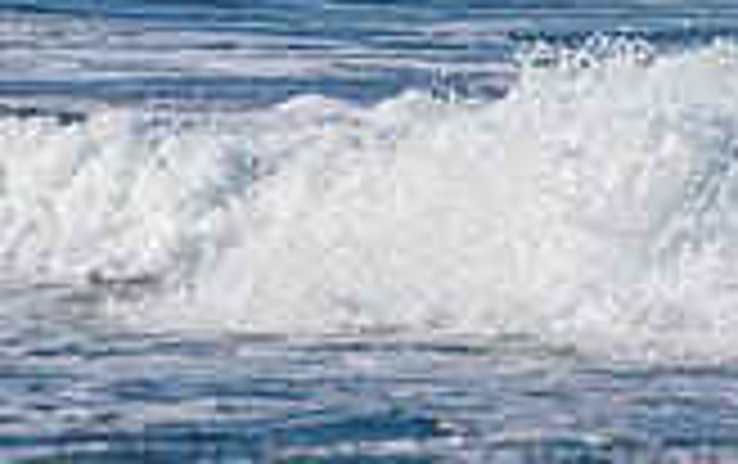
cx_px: 405
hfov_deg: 0.8
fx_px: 54359
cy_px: -286
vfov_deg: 0.5
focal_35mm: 2699
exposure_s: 1/2000
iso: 280
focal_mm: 500
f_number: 5.6
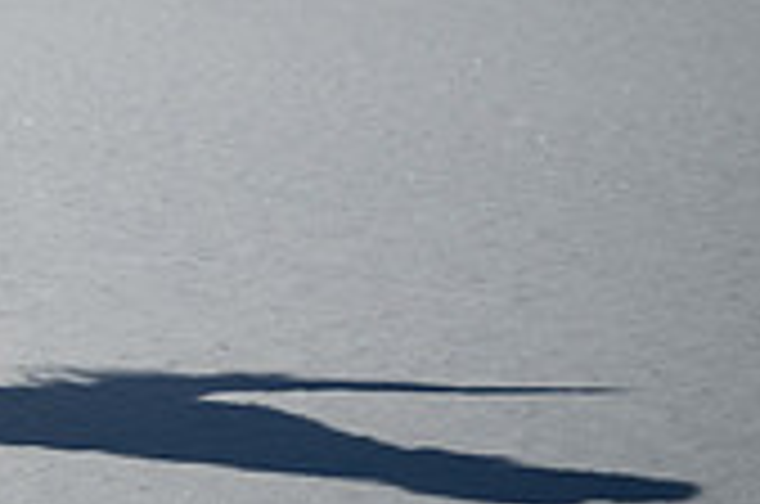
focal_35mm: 306
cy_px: -286
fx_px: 6448
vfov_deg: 4.4
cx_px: -395
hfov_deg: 6.7
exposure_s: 1/1600
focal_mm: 70
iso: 100
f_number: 4
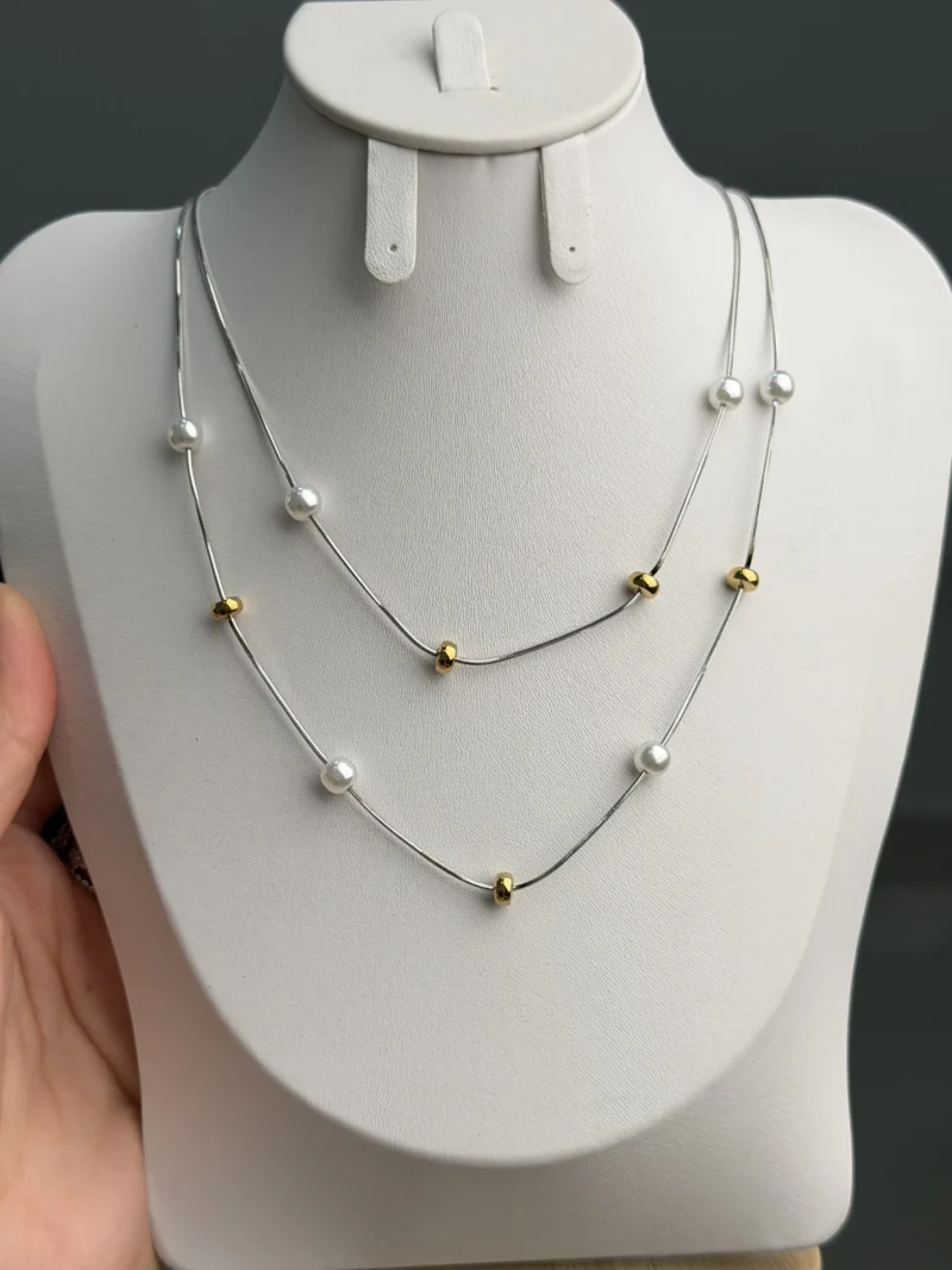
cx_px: 476
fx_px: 1760
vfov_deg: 39.7
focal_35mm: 48
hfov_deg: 30.3
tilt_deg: -18.3
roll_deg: +0.1
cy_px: 635
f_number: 1.78
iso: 80
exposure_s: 1/1980
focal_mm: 6.76
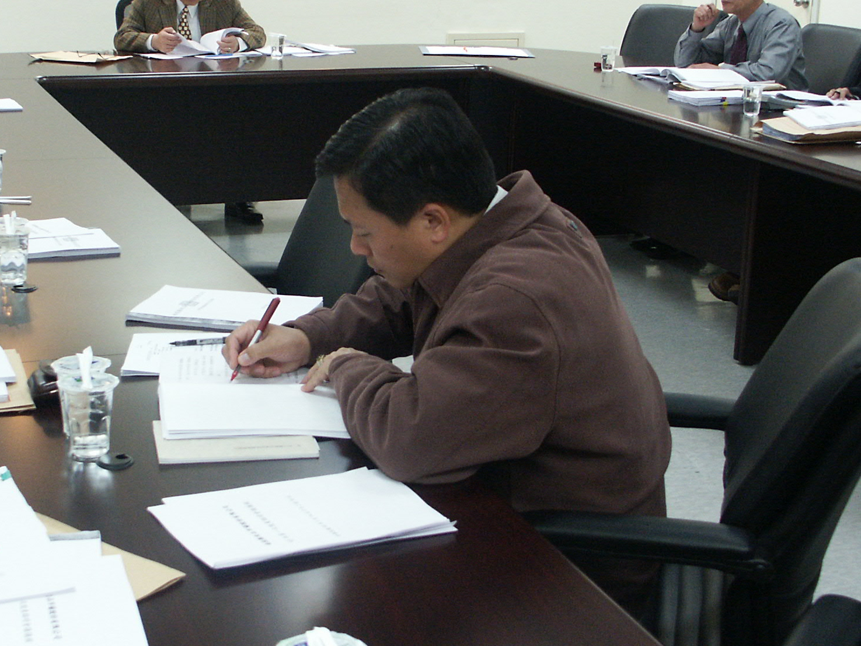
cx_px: 329
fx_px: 1467
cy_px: 241
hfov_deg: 32.6
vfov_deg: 24.7
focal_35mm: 59
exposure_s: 1/45
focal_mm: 8.75
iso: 200
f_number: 2.8
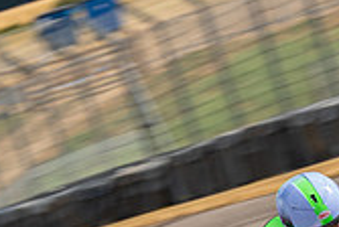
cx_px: 290
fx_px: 6792
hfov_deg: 2.9
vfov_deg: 1.9
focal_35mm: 720
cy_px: 330
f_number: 13
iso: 125
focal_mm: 200
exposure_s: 1/160
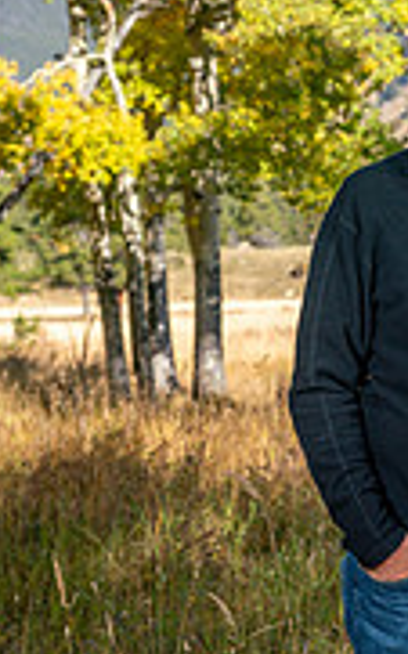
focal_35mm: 114
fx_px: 2030
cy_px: 441
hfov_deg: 11.3
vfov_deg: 18.2
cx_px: 495
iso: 160
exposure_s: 1/640
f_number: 4.5
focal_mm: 45
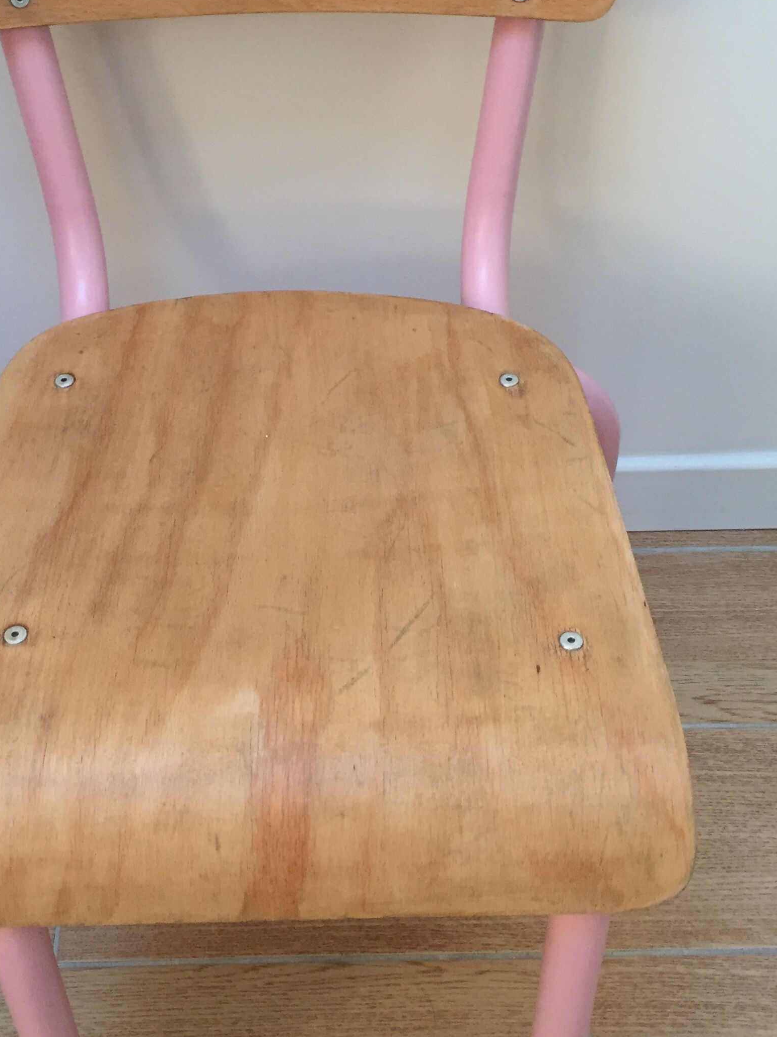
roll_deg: +1.0
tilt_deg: -43.1
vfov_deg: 41.1
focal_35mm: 46
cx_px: 307
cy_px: 420
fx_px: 1377
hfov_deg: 31.4
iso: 125
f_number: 2.2
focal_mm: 4.15
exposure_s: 1/33
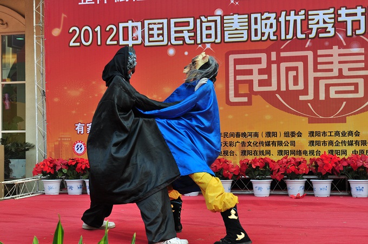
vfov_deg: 18.9
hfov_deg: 28.1
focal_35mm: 72
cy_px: 122
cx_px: 184
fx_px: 735
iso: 200
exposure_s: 1/320
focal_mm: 48
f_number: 5.6
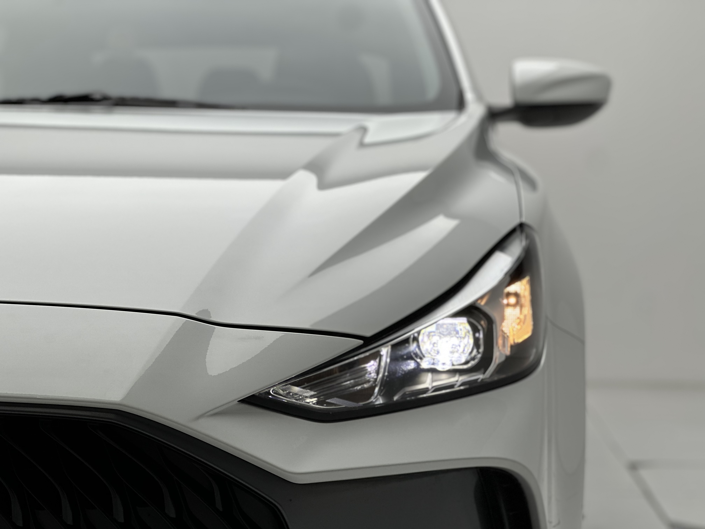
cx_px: 352
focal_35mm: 77
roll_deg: -0.5
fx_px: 1568
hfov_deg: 25.3
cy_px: 264
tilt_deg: -2.2
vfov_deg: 19.1
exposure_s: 1/100
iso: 25
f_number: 2.8
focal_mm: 9
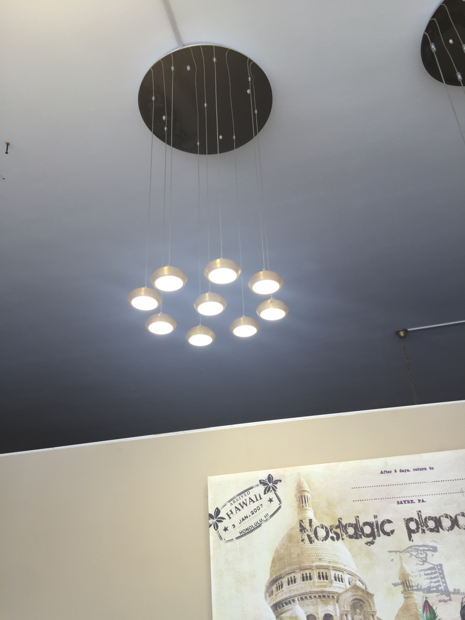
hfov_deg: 48.2
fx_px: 519
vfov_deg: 61.7
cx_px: 232
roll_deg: +0.6
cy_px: 310
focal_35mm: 29
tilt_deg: +29.6
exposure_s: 1/50
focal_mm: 4.15
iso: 32
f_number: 2.2
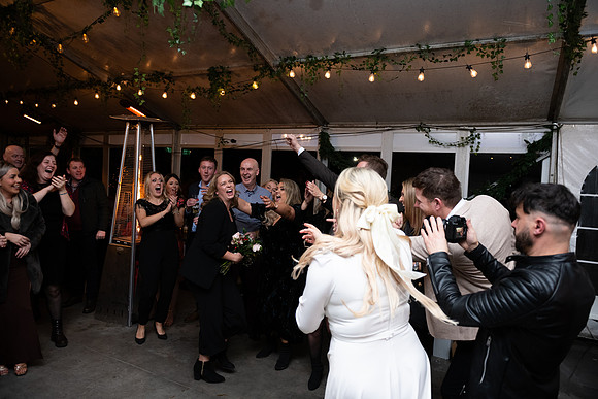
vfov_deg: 53.2
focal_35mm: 24
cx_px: 299
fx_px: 399
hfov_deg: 73.7
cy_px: 200
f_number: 3.5
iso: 800
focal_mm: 24
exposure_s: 1/160
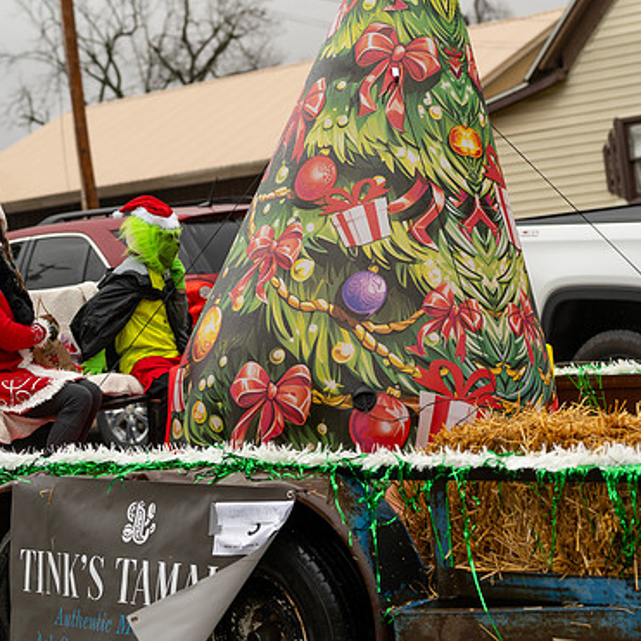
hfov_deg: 19.5
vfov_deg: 19.5
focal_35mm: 89
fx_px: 1865
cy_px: 319
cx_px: 326
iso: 160
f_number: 2.8
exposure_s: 1/640
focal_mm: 53
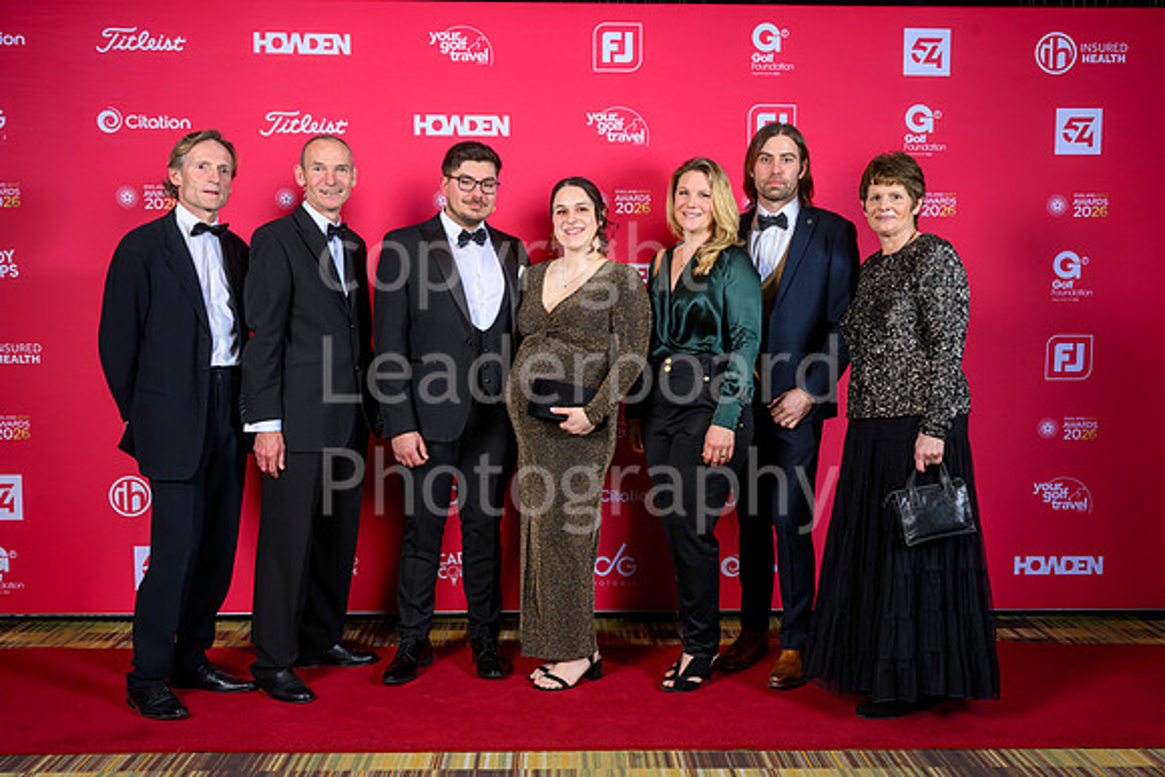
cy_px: 388
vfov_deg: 38.4
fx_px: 1117
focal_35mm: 34
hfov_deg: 55.1
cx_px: 582
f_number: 7.1
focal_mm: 34.5
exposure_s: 1/160
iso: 250
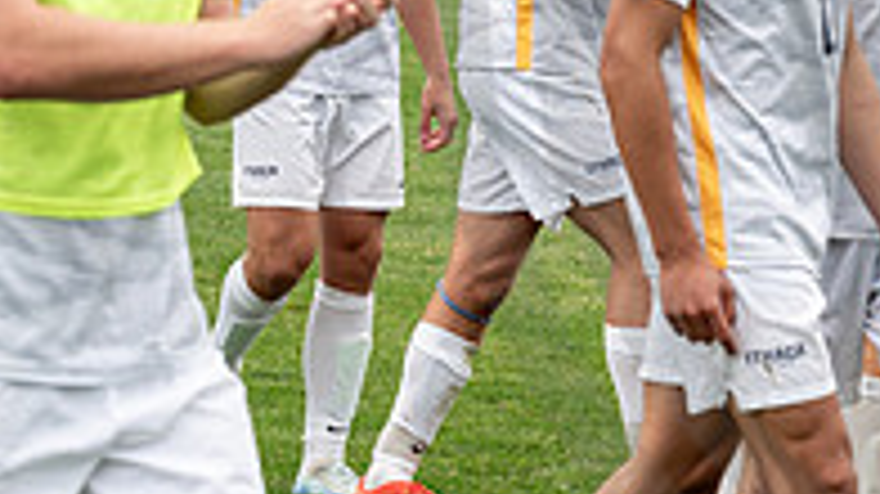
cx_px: 1226
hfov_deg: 7.9
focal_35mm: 269
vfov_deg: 4.5
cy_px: -2
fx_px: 6273
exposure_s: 1/320
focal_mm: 86
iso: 320
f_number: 4.5
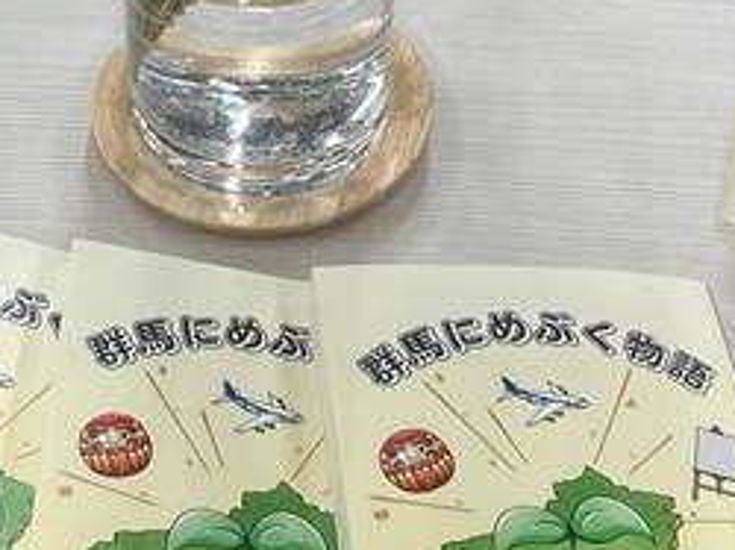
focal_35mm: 113
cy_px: -97
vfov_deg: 12.8
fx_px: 2397
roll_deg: +2.6
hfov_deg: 17.4
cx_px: 276
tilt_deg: -39.3
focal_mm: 3.99
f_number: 1.8
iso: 50
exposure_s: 1/100
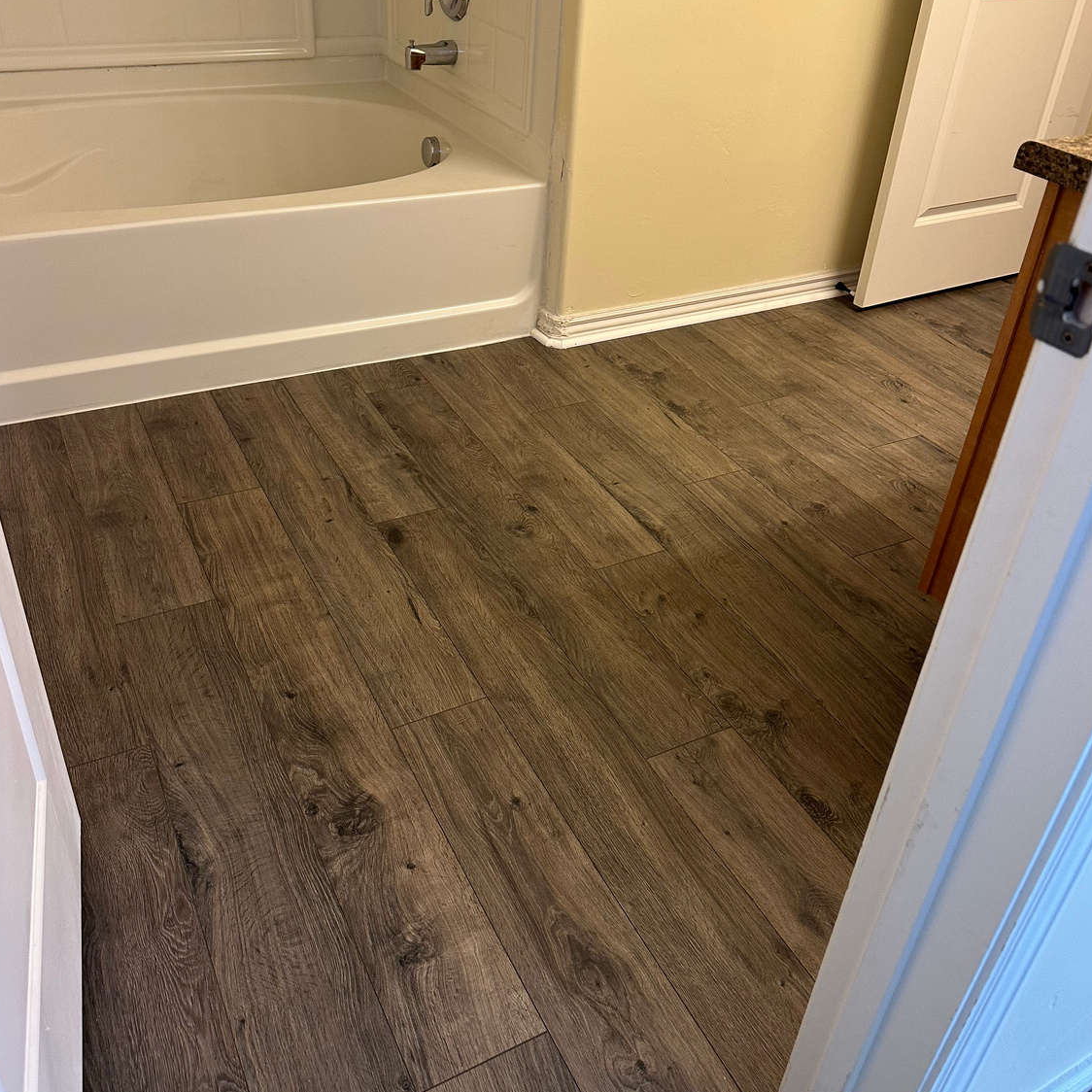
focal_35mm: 29
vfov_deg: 55.5
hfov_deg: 55.6
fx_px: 1035
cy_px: 493
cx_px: 551
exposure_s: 1/60
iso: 200
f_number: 1.78
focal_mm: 6.86
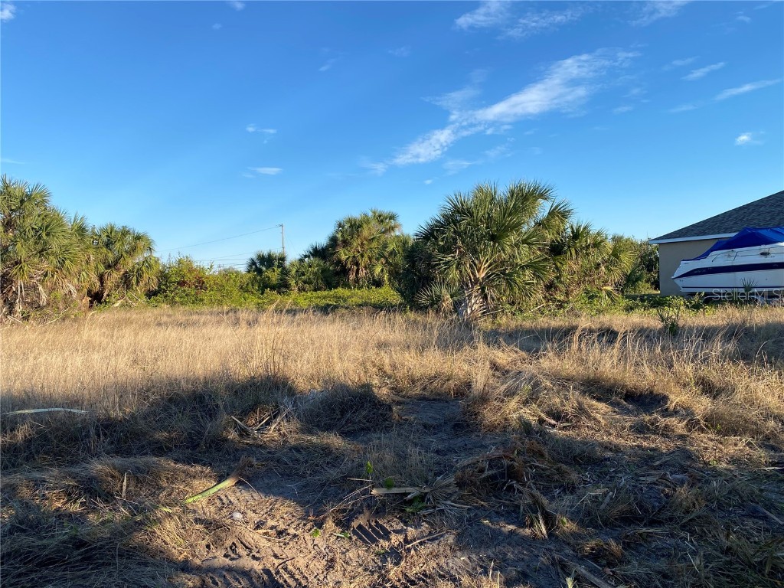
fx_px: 589
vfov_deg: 53.1
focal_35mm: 26
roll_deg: +0.9
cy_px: 294
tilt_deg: -1.0
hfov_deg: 67.3
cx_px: 392
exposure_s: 1/1701
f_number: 1.8
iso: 32
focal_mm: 4.25
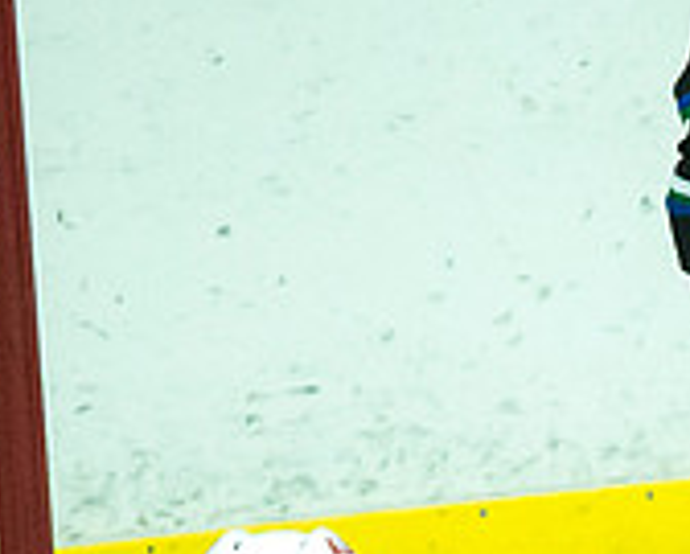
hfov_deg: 1.7
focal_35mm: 1154
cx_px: 944
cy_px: 833
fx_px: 23607
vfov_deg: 1.3
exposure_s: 1/800
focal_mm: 250
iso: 6400
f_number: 5.6
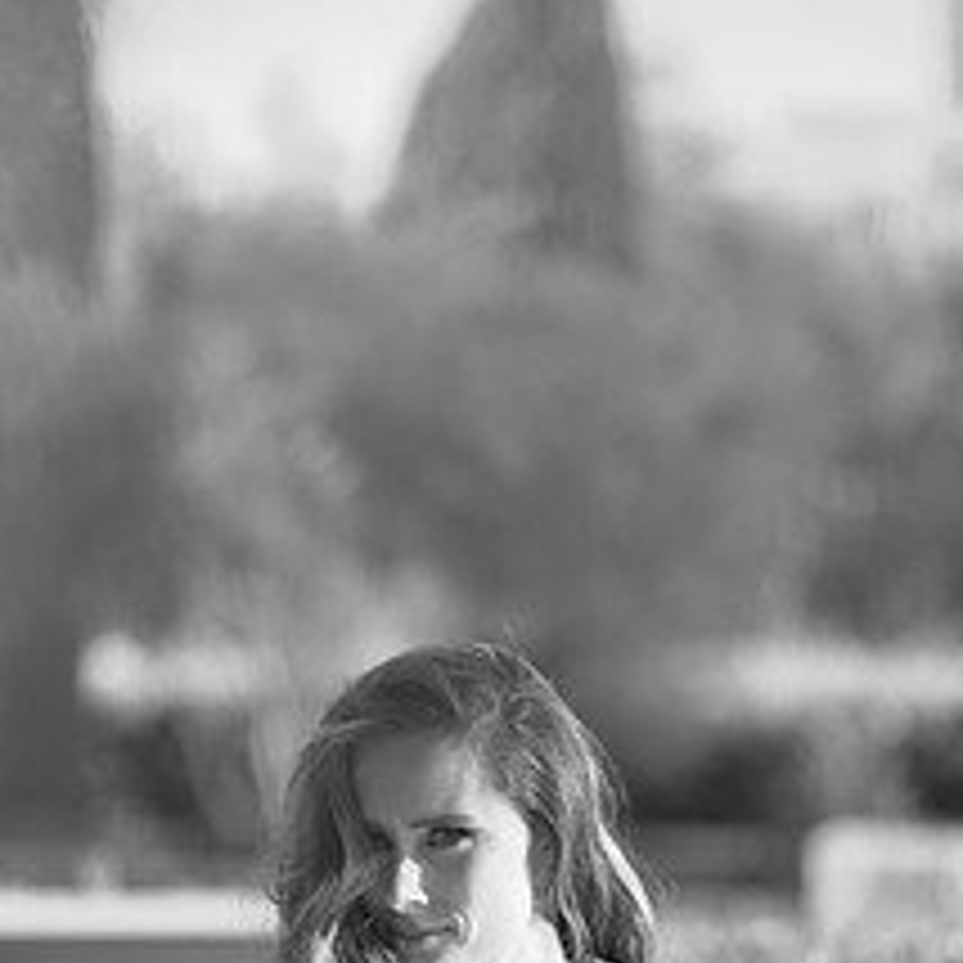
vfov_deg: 11.4
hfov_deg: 11.5
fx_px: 4784
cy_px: 788
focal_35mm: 152
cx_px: 351
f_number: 1.8
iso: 200
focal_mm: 85
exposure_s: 1/2500
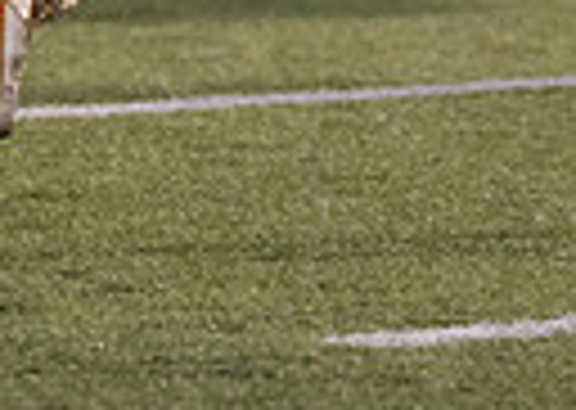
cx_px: -69
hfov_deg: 1.4
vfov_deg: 1.0
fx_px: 23487
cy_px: -519
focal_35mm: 1438
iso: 3200
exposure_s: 1/1250
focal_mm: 200
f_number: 2.8
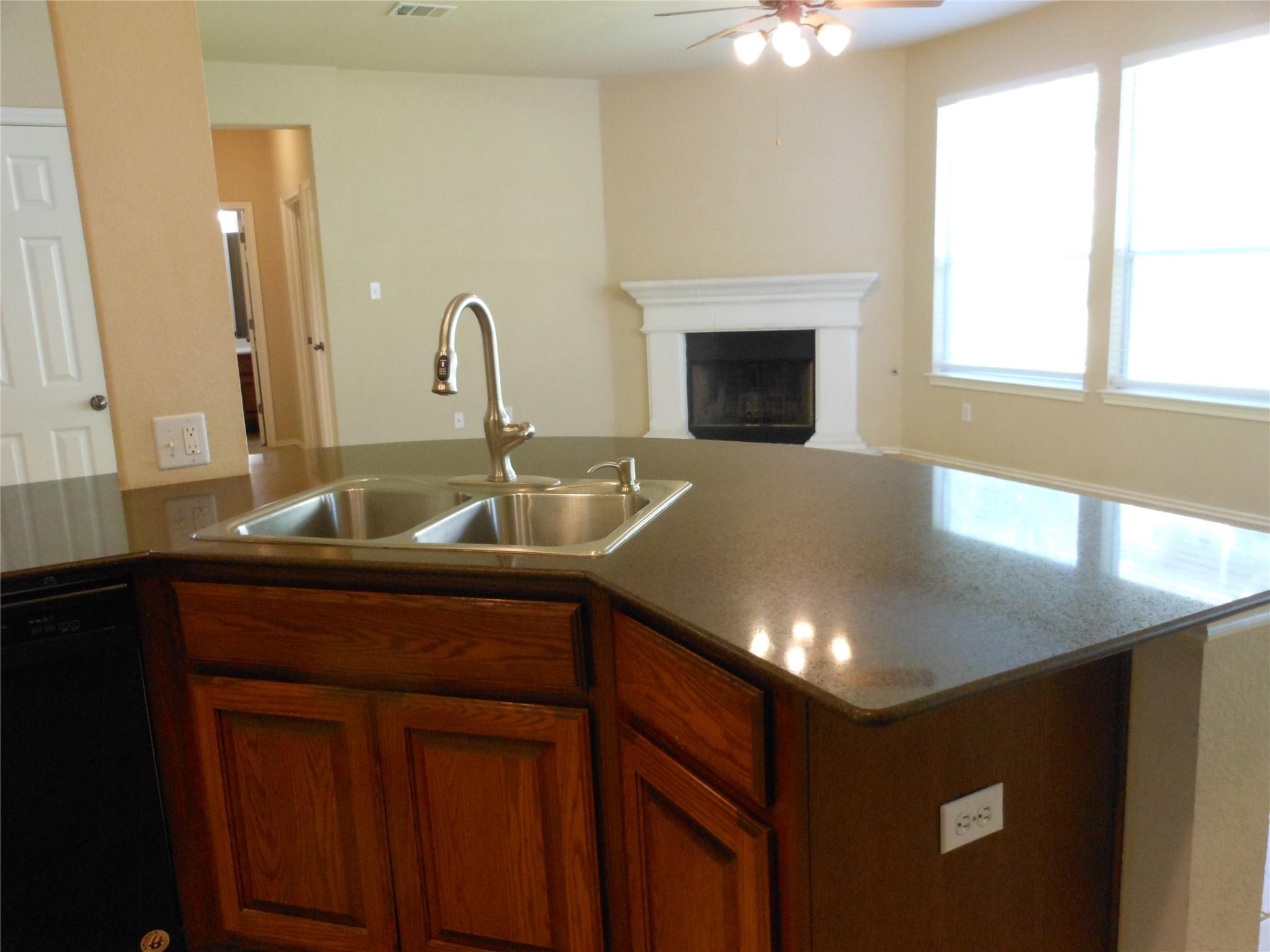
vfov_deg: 49.7
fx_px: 1027
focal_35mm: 28
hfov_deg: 63.4
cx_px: 635
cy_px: 476
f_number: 3.7
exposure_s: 1/25
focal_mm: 5
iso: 400
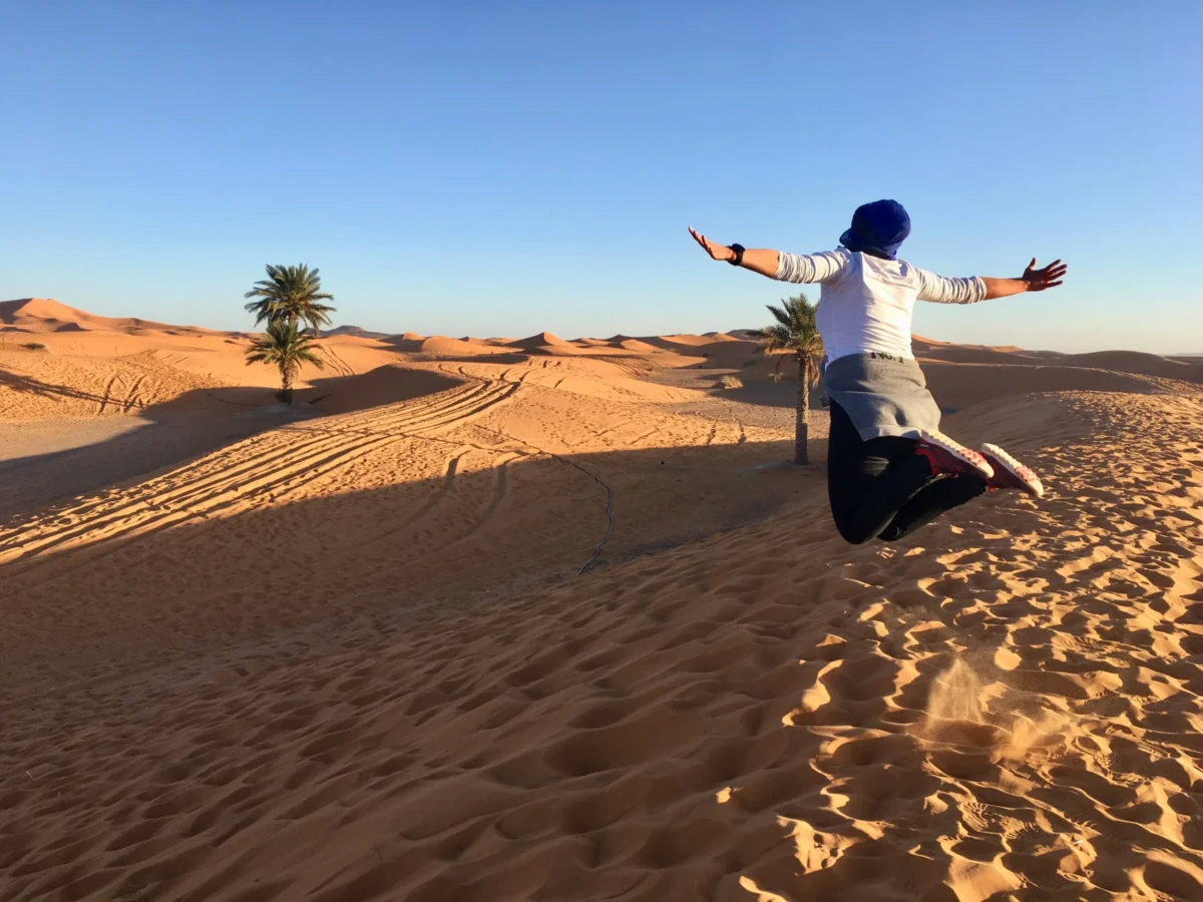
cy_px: 451
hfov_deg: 61.7
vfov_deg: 48.2
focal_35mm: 29
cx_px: 602
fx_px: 1008
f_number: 2.2
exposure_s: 1/680
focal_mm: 4.15
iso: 25
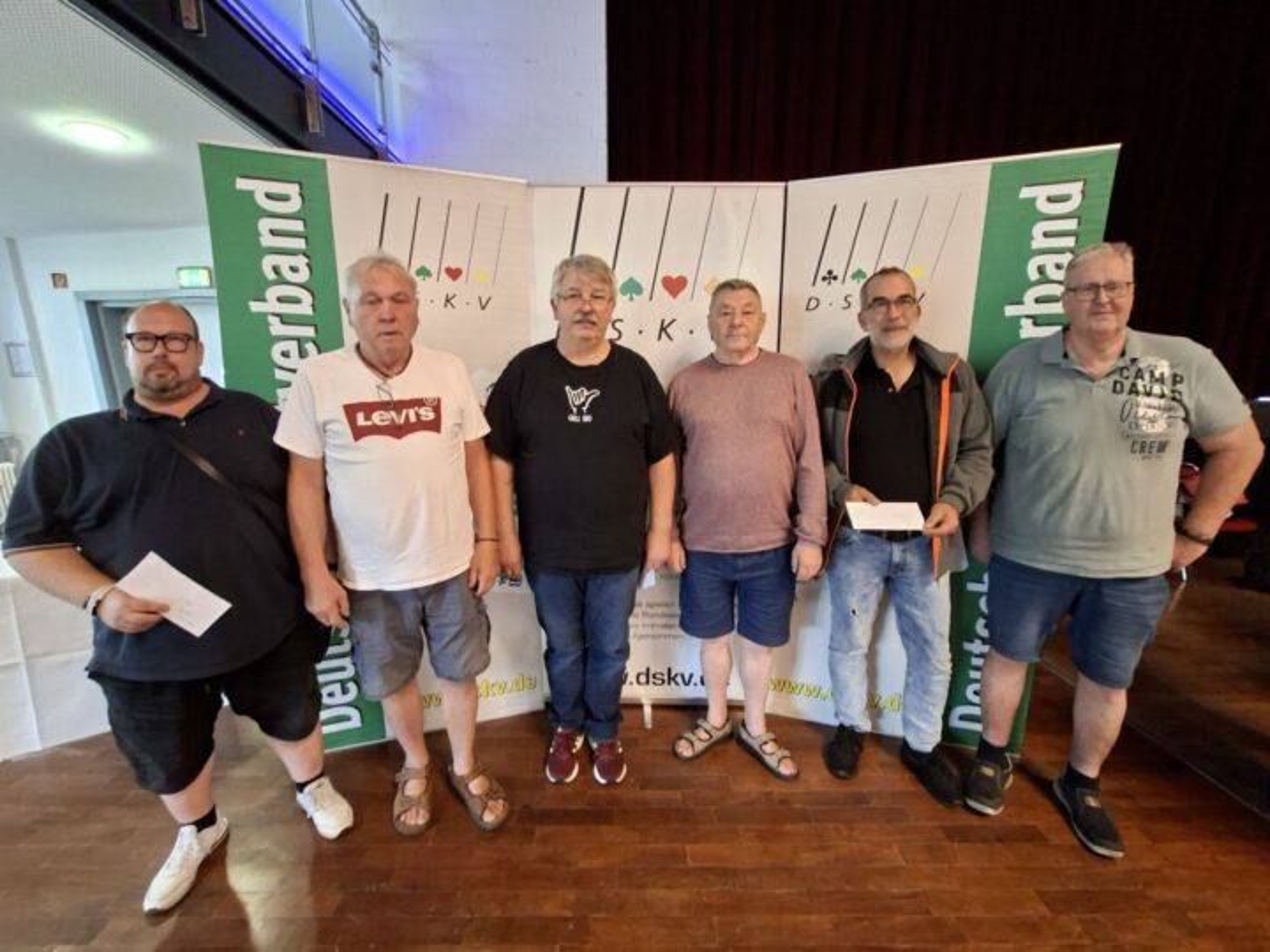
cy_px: 476
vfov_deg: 89.9
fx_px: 477
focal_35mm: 13
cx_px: 635
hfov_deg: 106.2
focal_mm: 1.74
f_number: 2.2
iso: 400
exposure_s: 1/25
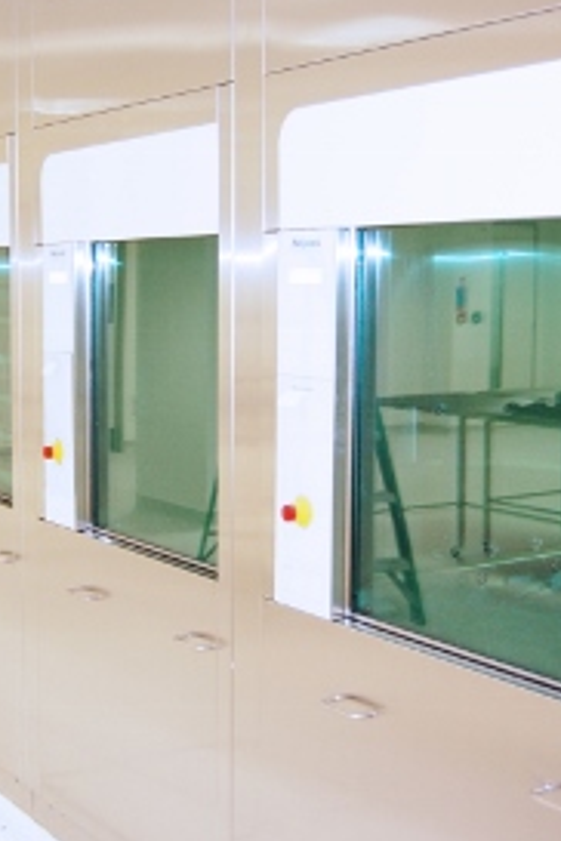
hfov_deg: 23.6
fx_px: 1328
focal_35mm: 57
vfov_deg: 35.2
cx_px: 151
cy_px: 420
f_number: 3.8
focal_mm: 23
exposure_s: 1/60
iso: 400
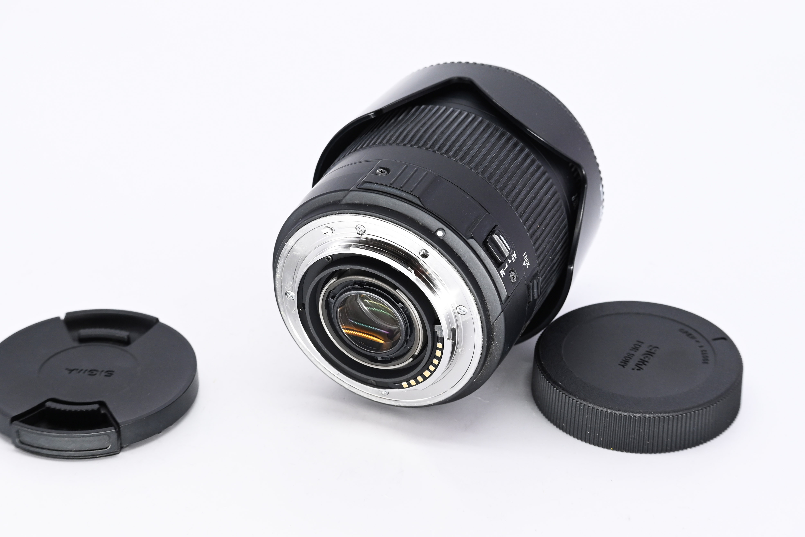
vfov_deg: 18.2
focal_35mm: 75
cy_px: 268
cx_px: 402
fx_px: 1677
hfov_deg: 27.0
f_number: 9
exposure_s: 1/125
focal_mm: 50
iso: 500
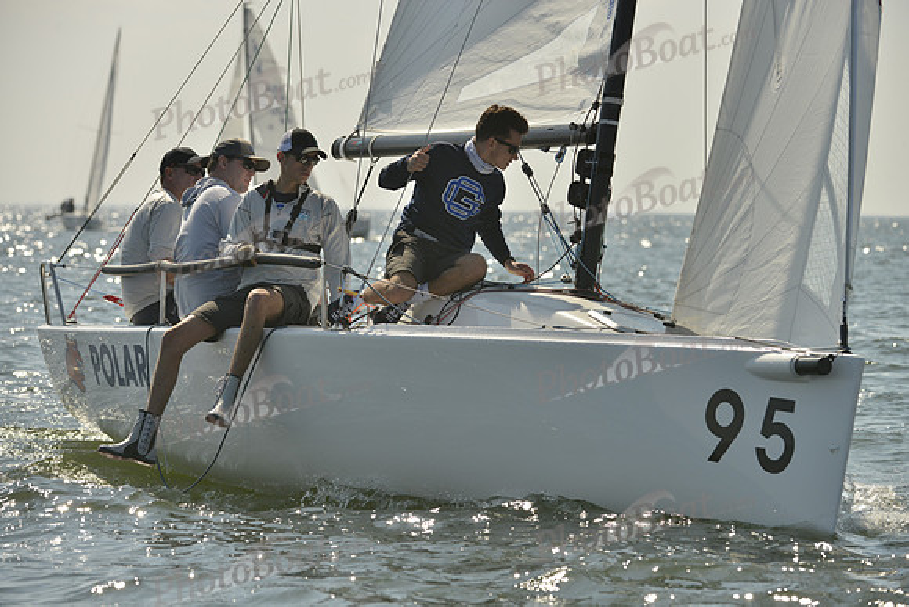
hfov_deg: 10.3
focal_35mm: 200
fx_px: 5051
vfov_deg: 6.9
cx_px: 454
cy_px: 304
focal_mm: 200
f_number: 8
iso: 280
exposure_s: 1/1600
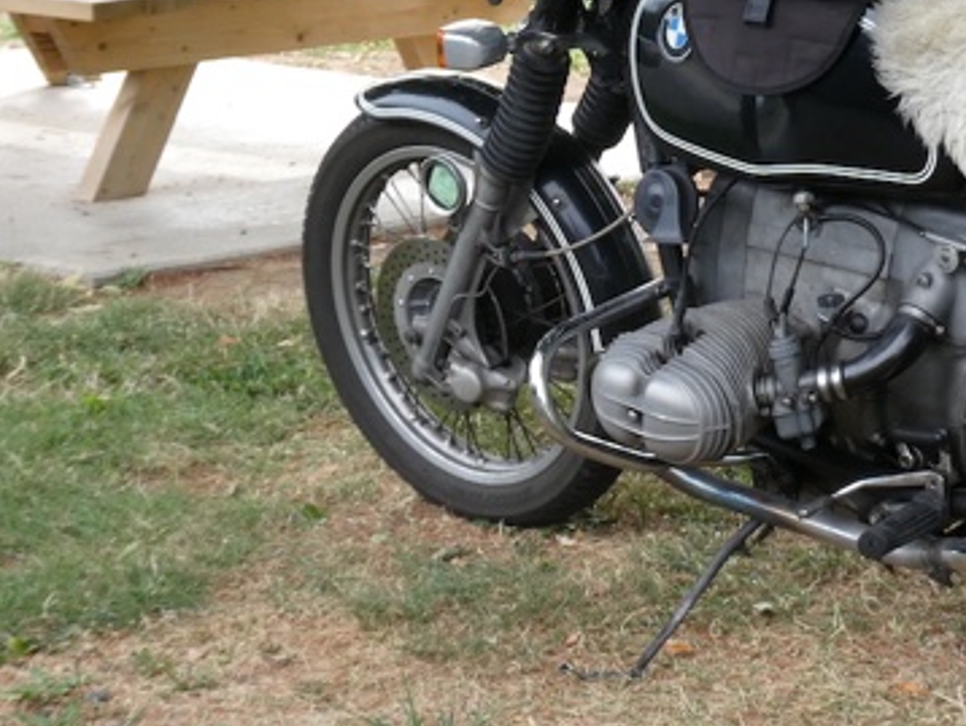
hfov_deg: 18.3
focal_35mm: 105
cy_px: 127
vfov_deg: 14.0
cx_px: 931
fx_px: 2932
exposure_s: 1/100
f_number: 4
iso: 80
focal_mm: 8.4
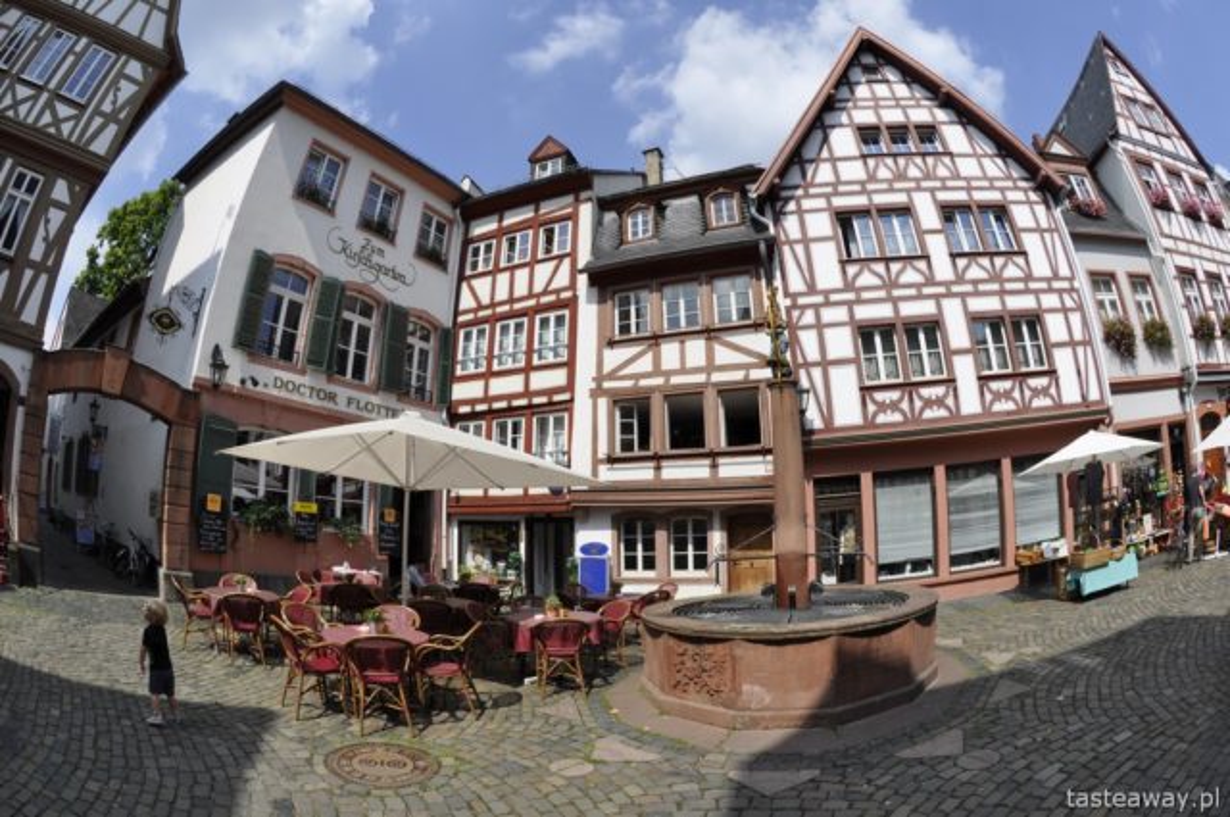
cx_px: 615
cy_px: 408
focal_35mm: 16
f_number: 10
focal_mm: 10.5
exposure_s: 1/400
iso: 200
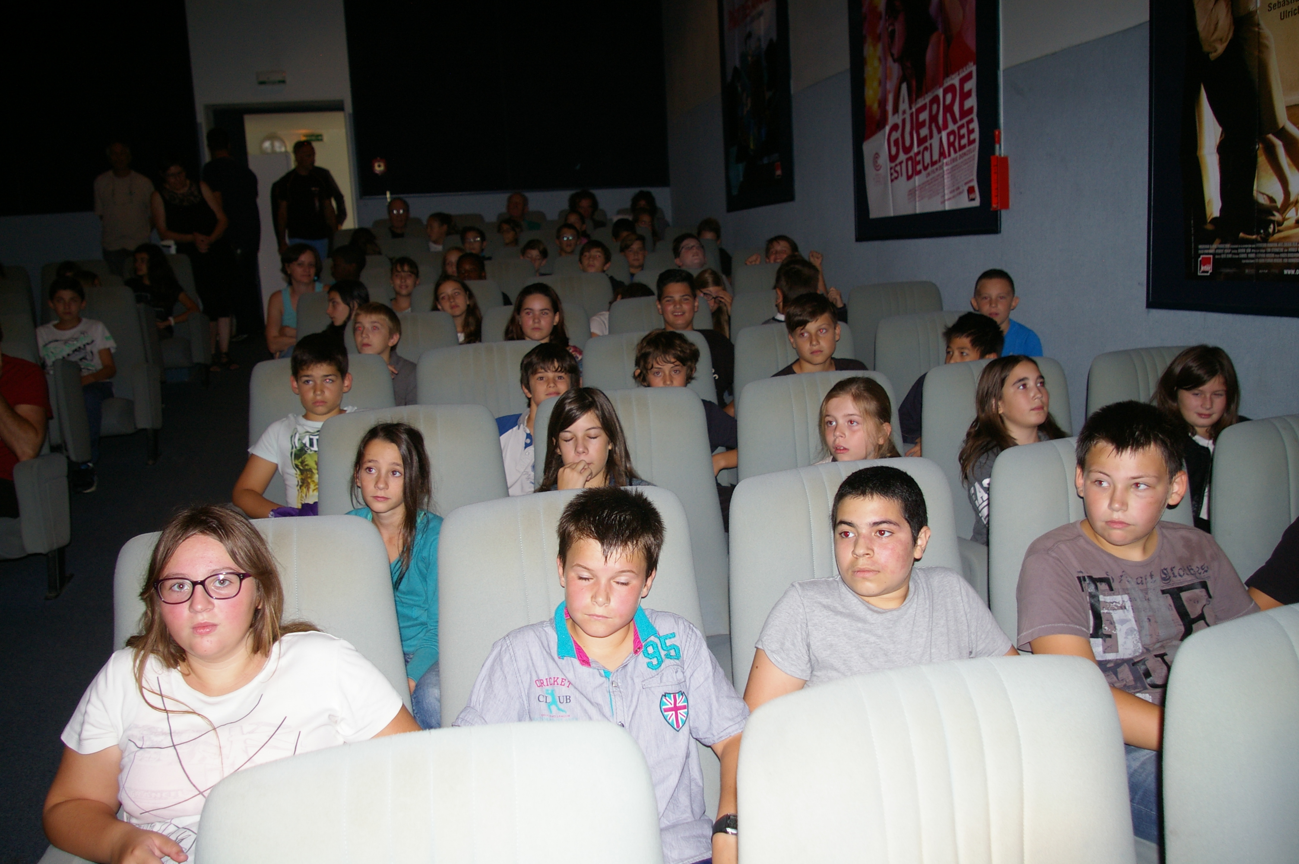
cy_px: 432
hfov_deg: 62.0
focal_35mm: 30
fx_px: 1082
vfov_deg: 43.5
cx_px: 650
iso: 400
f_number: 4.5
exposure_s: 1/30
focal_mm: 20
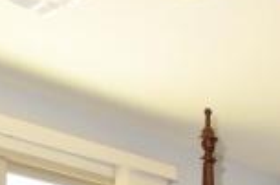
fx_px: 884
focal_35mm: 114
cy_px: 419
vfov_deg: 10.5
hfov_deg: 17.1
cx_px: 341
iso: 200
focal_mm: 10
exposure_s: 1/80
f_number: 4.5
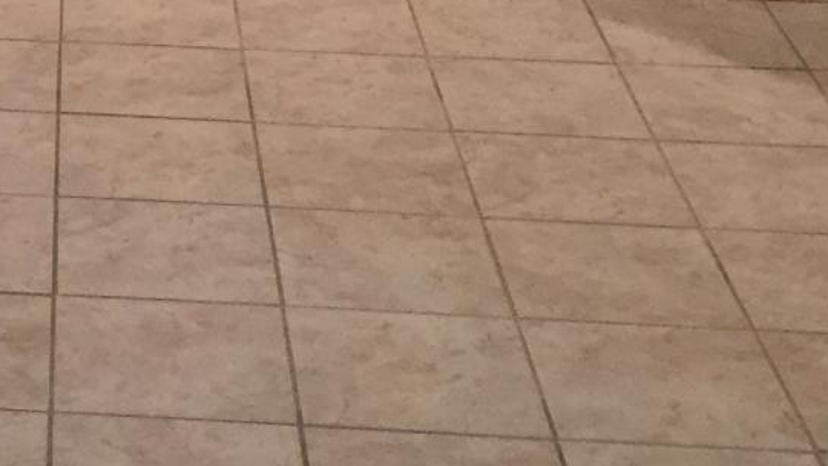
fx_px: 2569
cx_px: -215
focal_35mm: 117
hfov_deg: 17.3
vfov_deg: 9.4
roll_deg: +1.1
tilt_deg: -7.3
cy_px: -599
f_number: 2.2
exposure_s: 1/30
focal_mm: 4.15
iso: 50
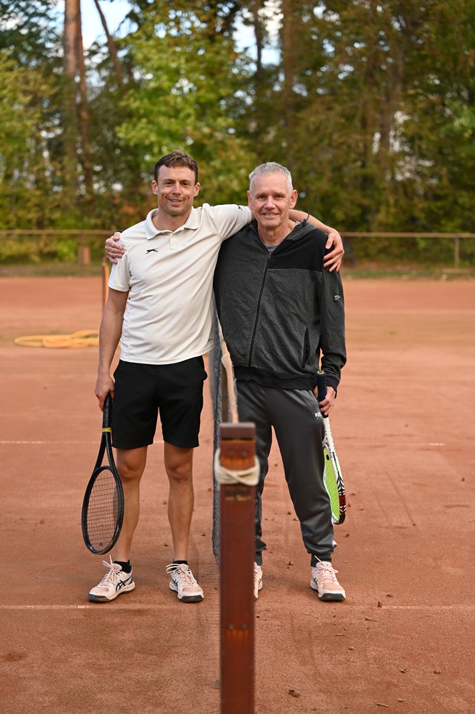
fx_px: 1388
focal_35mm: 70
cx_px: 238
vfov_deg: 28.9
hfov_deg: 19.4
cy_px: 357
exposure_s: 1/800
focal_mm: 70
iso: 250
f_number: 3.2
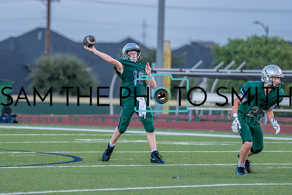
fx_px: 2874
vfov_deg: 3.9
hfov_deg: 5.8
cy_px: 75
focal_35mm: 354
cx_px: 108
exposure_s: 1/1000
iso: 1250
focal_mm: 200
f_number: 2.8
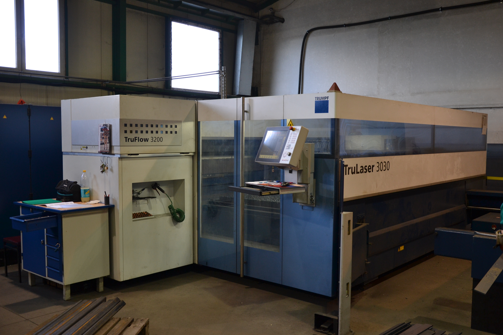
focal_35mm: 36
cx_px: 252
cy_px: 168
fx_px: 503
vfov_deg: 36.9
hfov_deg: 53.1
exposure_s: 1/50
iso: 400
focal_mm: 24
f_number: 3.8
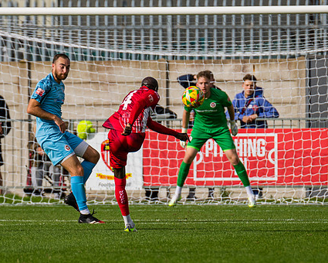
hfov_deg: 2.1
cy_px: 159
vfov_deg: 1.7
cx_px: 43
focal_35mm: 913
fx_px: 8863
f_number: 4
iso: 200
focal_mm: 300
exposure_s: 1/2500
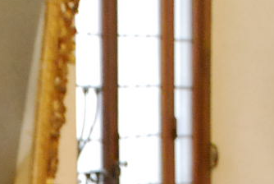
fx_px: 2516
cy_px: 408
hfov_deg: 6.2
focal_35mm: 330
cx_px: 28
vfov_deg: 4.1
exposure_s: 1/15
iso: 1600
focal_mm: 38
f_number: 4.5
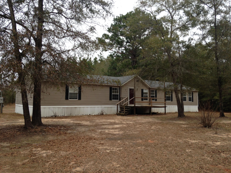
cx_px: 116
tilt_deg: +3.5
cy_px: 86
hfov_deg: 55.4
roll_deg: +0.2
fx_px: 220
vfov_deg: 42.9
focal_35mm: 33
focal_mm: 4.12
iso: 50
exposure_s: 1/126
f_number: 2.4
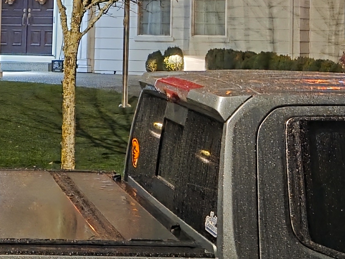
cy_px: -37
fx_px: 1106
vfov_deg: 13.1
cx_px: 166
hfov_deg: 17.7
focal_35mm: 111
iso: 1600
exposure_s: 1/20
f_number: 1.8
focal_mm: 5.4
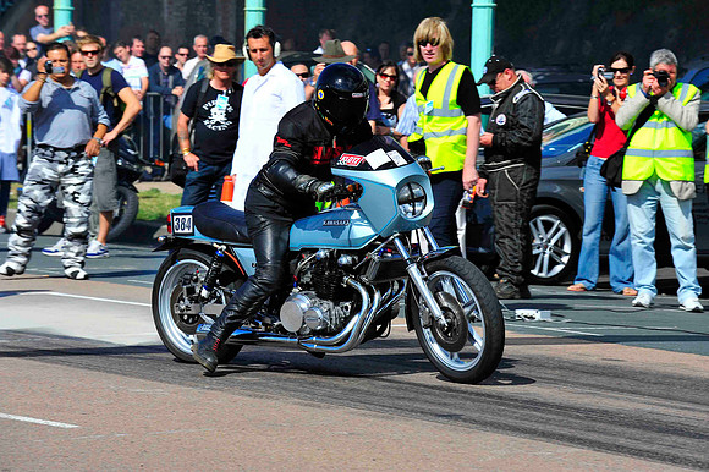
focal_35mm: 200
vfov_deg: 6.9
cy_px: 236
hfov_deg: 10.3
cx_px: 354
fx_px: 3936
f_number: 10
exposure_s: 1/800
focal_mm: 200
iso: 400
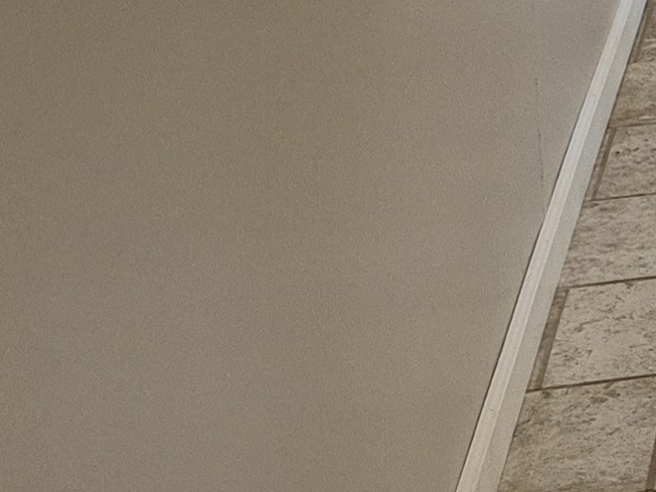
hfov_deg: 10.4
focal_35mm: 141
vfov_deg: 9.6
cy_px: -605
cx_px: 1916
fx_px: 2672
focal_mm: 5.4
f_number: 1.8
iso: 80
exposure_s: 1/120
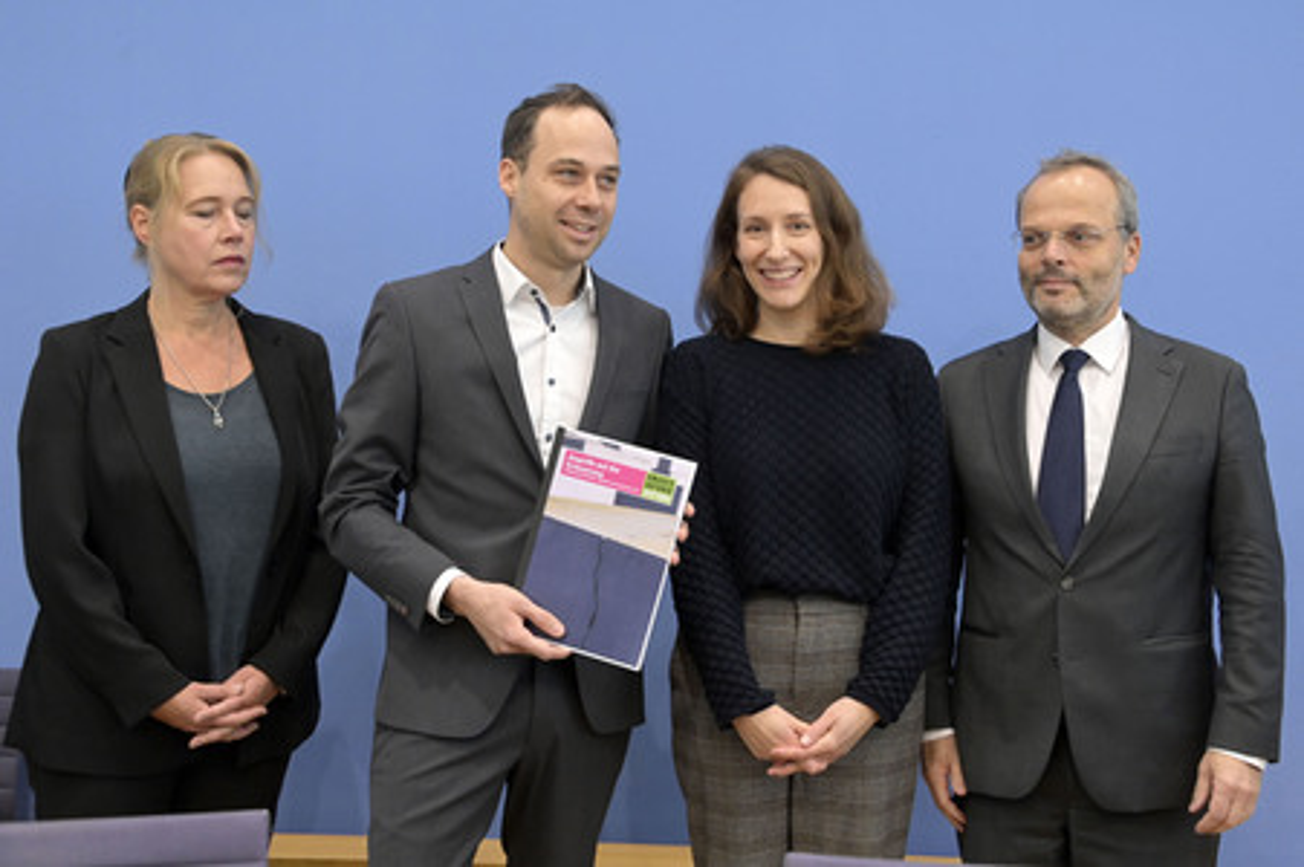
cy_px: 434
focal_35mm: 44
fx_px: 1593
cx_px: 652
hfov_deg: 44.5
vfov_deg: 30.5
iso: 5000
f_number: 5.6
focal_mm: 44
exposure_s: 1/500
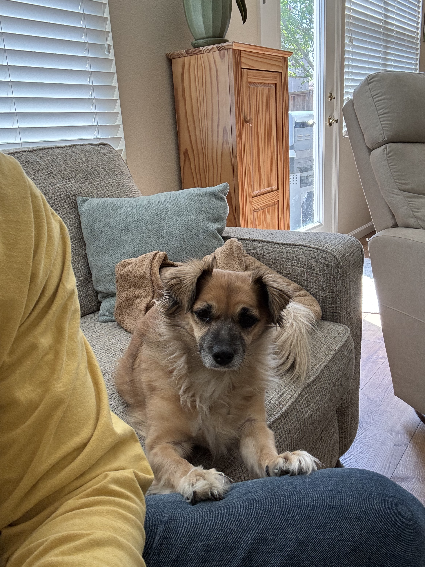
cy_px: 284
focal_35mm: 30
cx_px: 212
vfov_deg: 60.0
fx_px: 491
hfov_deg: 46.8
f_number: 1.9
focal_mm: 2.69
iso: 80
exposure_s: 1/104
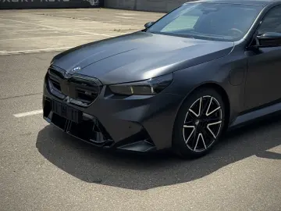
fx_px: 390
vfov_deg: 30.3
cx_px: 140
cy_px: 106
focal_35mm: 48
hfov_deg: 39.7
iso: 64
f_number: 1.78
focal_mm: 6.76
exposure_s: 1/2611
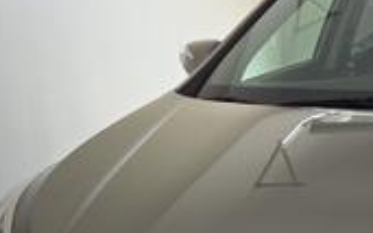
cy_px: 314
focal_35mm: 72
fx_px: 732
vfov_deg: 16.9
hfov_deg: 28.1
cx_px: 290
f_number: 1.8
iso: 25
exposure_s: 1/120
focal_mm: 5.4
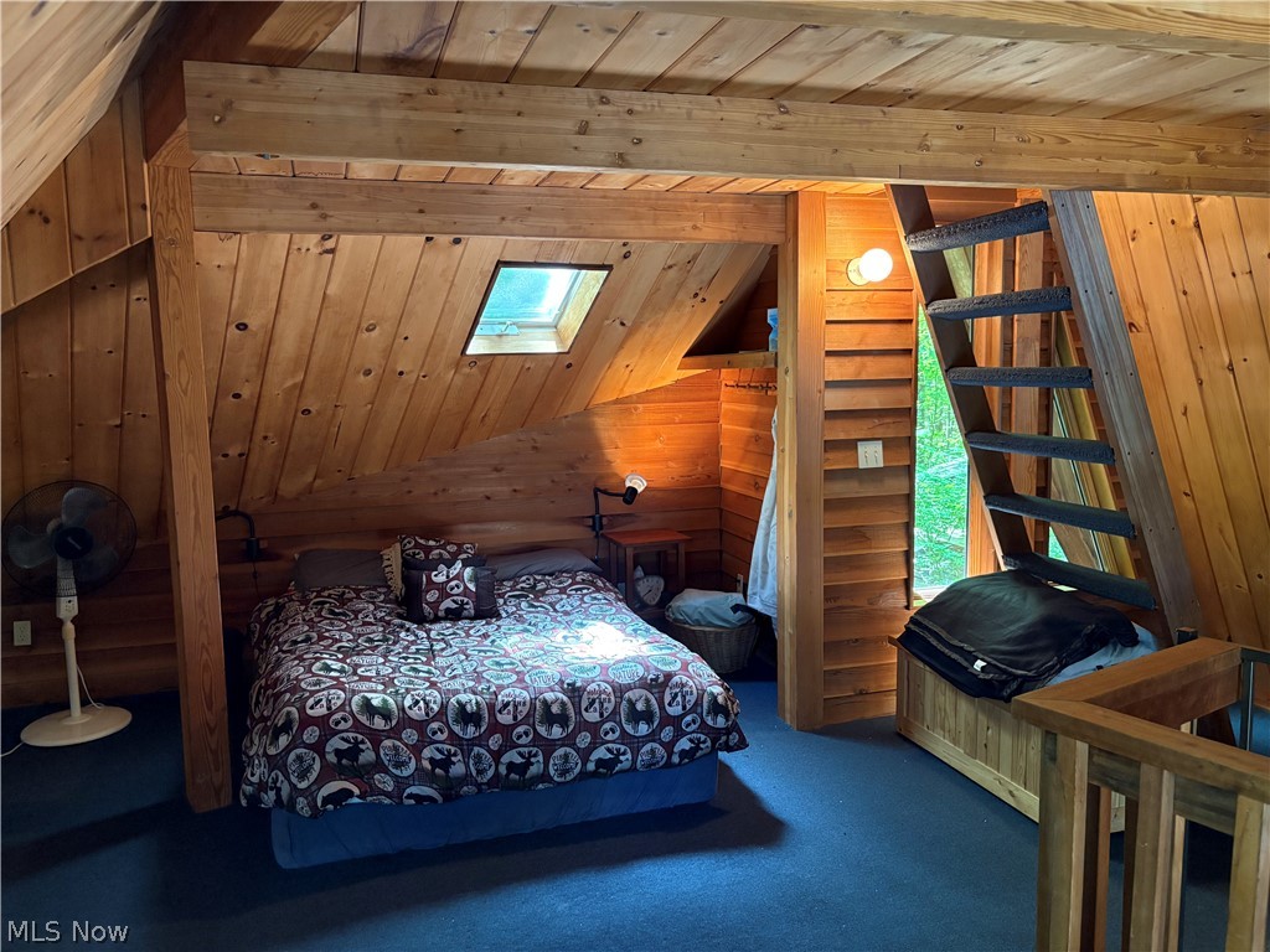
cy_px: 476
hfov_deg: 67.3
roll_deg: +1.1
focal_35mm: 26
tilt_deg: -6.3
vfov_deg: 53.1
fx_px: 954
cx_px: 635
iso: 400
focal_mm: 5.96
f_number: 1.6
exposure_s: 1/40
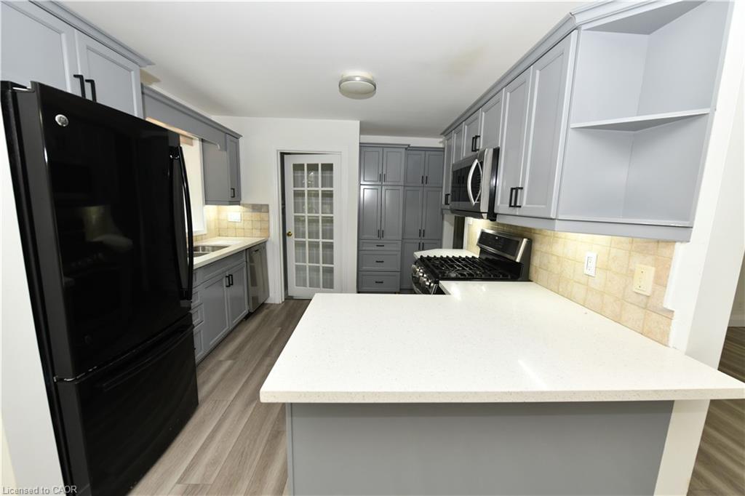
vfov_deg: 81.2
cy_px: 248
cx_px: 372
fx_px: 290
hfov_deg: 104.3
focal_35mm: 14
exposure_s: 1/100
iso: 1000
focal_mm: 14
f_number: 6.3
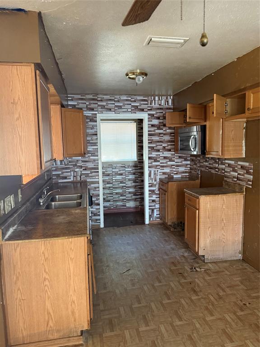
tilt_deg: -6.0
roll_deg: +1.1
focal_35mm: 24
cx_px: 130
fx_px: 240
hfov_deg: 56.8
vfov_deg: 71.6
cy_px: 174
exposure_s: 1/40
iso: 1000
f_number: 1.78
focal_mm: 6.76
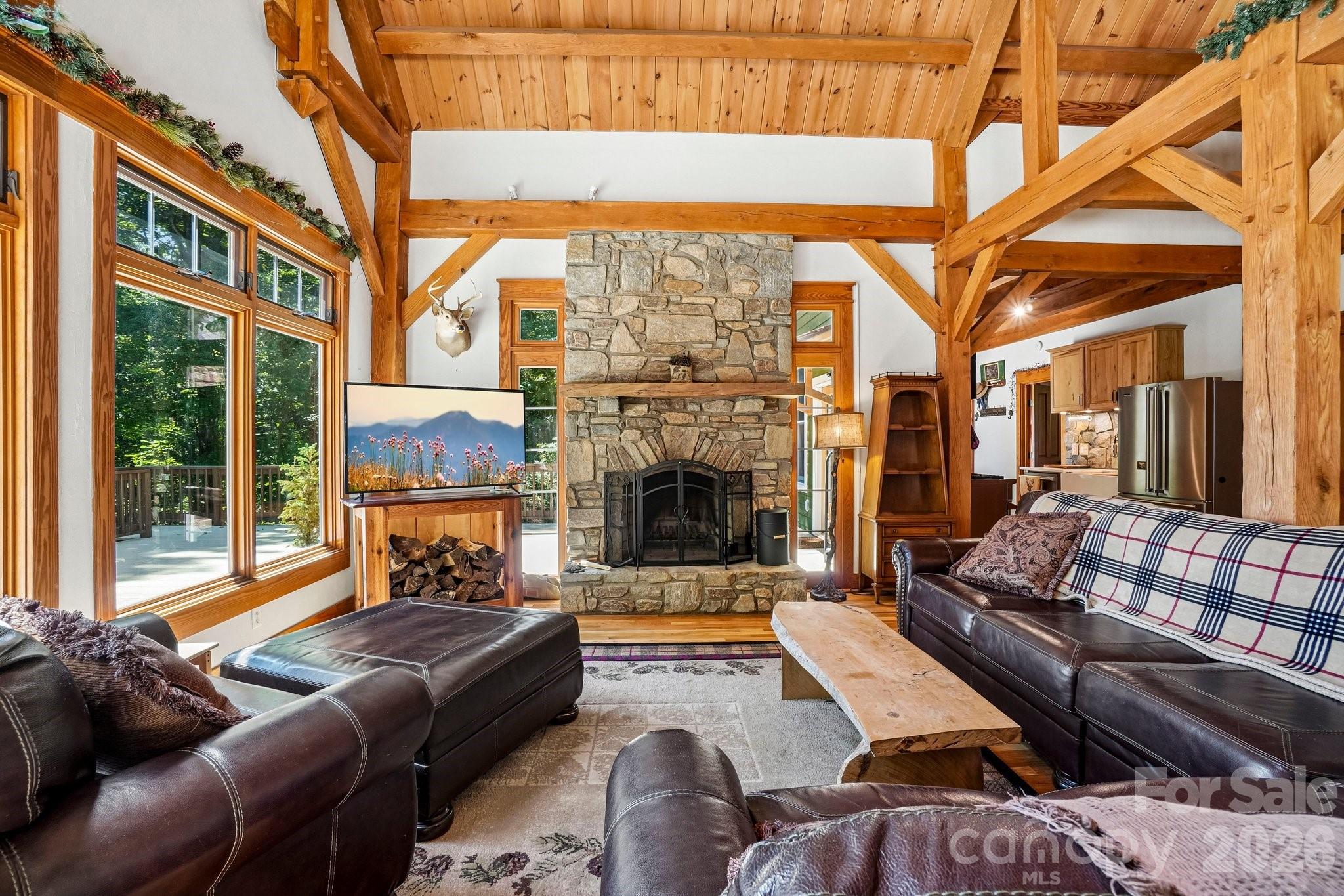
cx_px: 672
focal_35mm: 15
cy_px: 448
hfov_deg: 100.4
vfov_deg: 77.3
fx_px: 560
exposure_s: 1/15
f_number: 8
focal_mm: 10
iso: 400
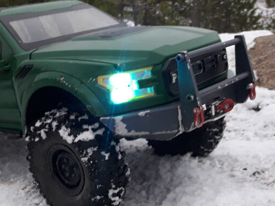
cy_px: 163
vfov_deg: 26.1
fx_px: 437
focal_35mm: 55
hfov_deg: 34.7
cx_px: 100
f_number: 1.9
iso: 160
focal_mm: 3.7
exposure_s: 1/25
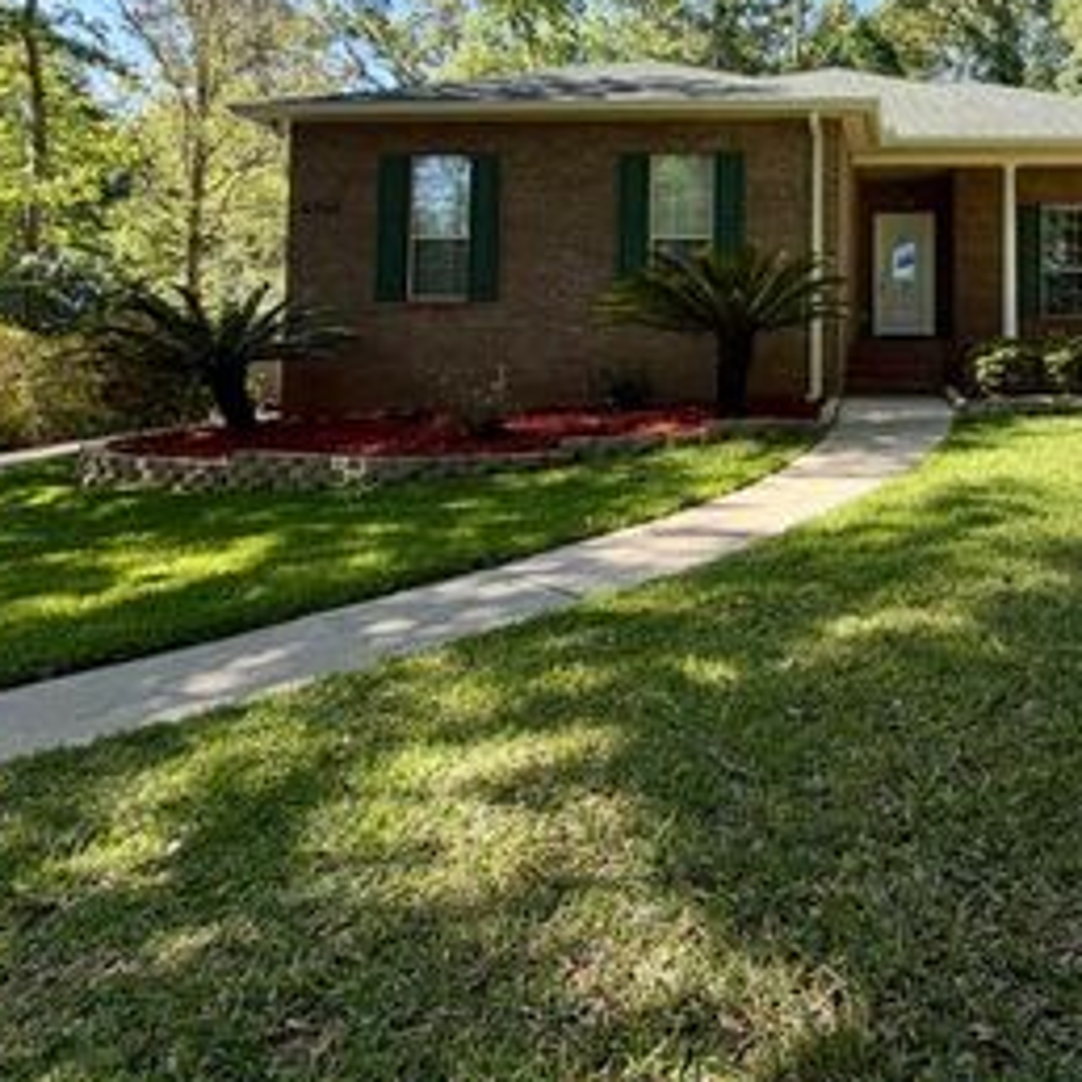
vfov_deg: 62.5
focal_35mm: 24
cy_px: 317
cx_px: 856
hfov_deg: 60.2
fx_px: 849
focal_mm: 2.22
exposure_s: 1/502
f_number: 2.2
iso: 50
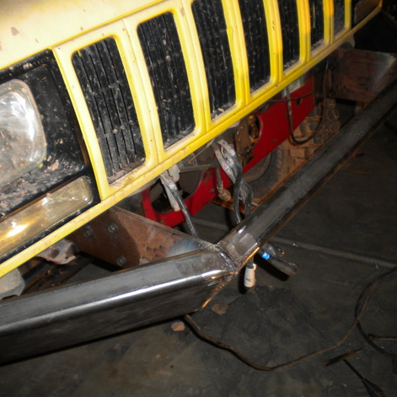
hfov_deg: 40.0
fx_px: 545
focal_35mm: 42
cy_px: 201
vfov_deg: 40.0
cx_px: 201
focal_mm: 6.3
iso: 100
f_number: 3.1
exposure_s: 1/30
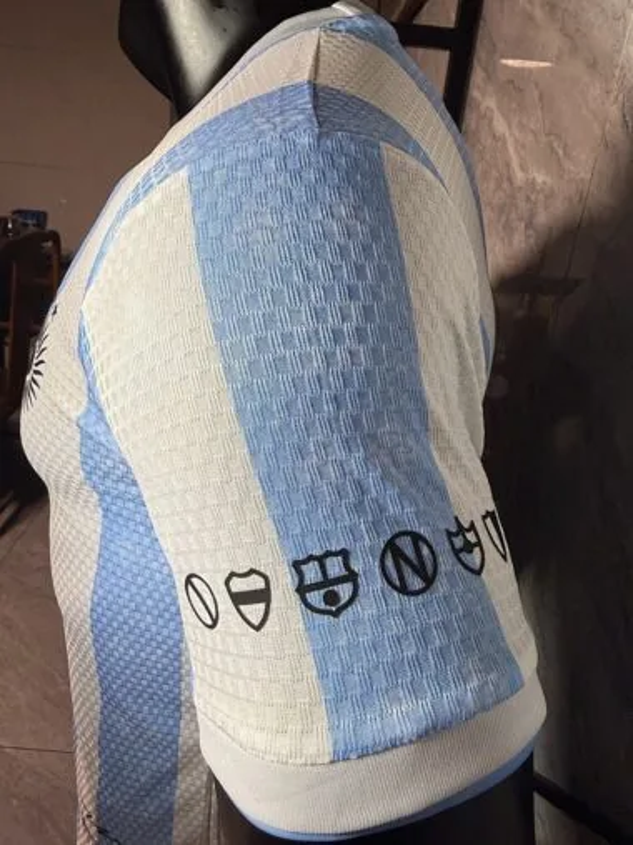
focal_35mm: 24
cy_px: 422
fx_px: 585
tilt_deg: -21.4
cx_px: 316
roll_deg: -7.0
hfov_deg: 56.8
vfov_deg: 71.6
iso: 100
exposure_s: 1/100
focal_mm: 2.22
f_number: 2.2
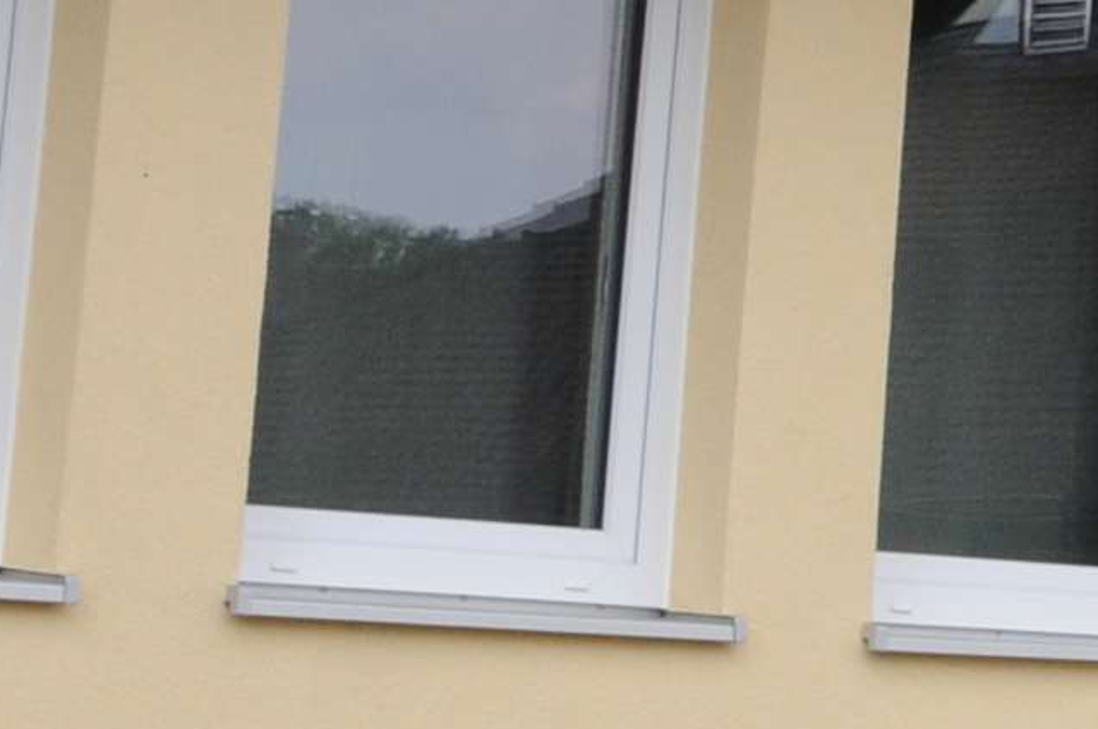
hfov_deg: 9.0
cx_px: 2815
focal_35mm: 201
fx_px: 6123
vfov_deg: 6.7
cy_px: -274
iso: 320
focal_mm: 20
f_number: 9
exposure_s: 1/200
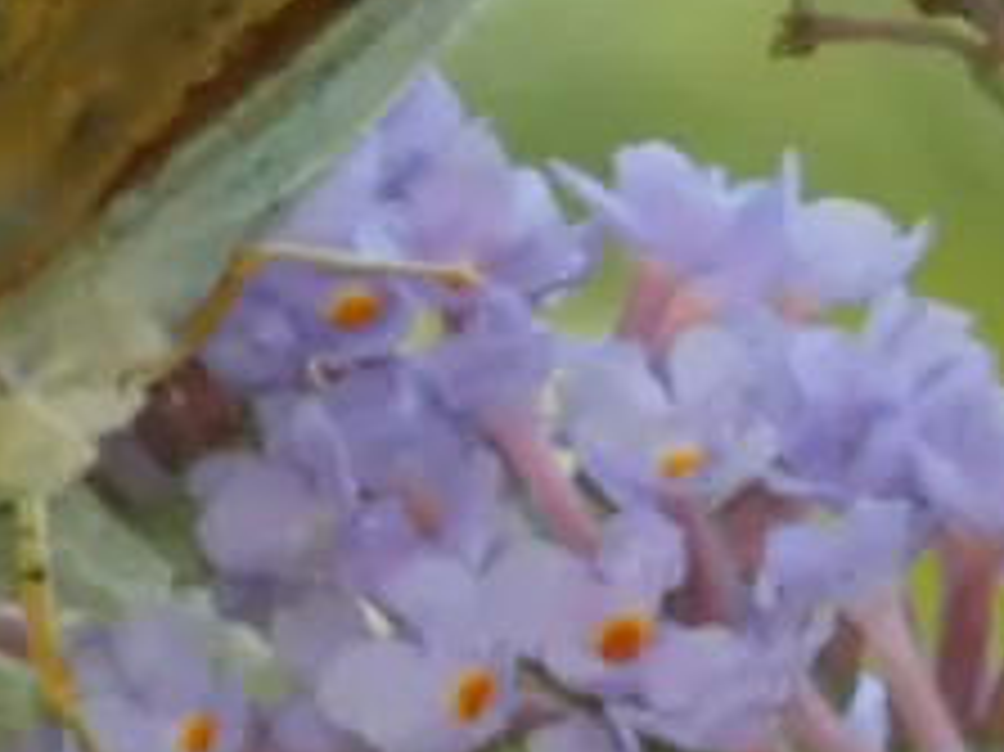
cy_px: -27
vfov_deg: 0.5
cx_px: -45
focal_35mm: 3038
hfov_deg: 0.7
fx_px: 88067
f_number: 5.7
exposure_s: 1/125
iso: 320
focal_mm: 189.9
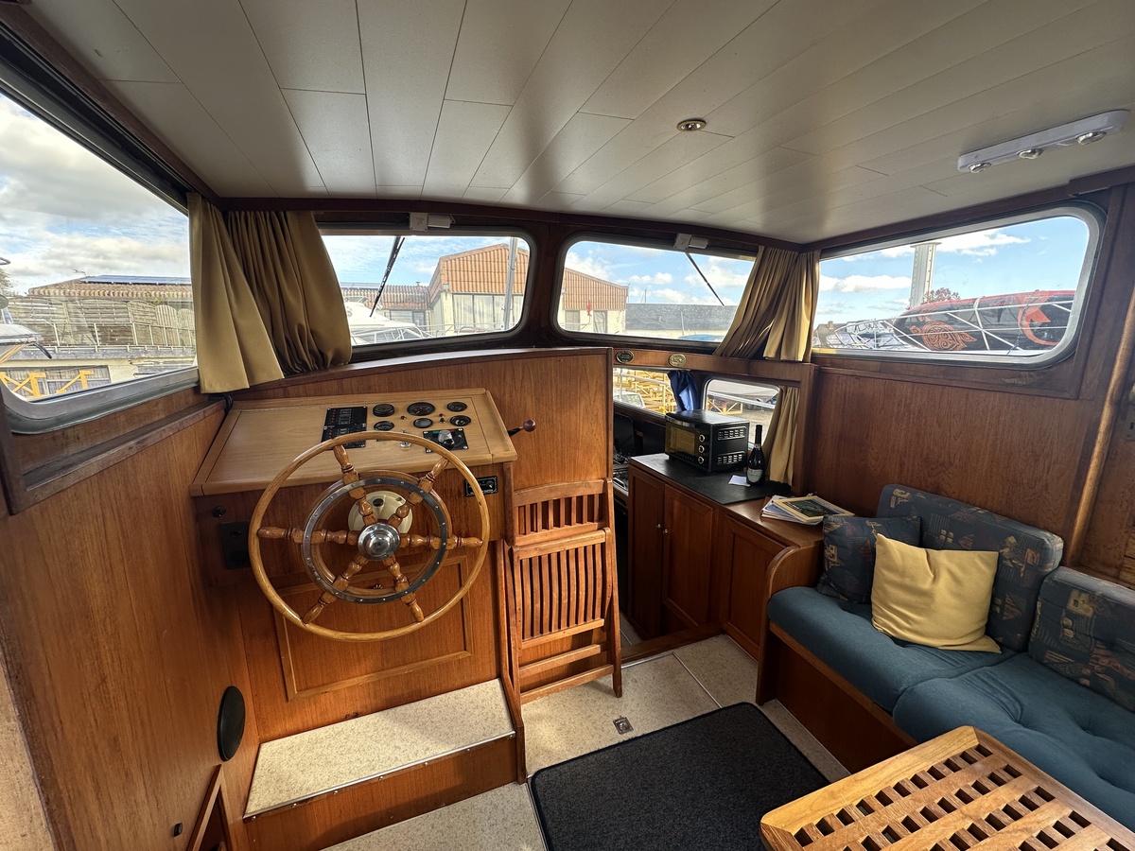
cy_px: 426
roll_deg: +0.8
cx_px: 568
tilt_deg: -9.4
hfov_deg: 102.1
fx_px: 459
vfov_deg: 85.7
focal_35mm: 14
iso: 40
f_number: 2.2
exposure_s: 1/99
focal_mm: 2.22
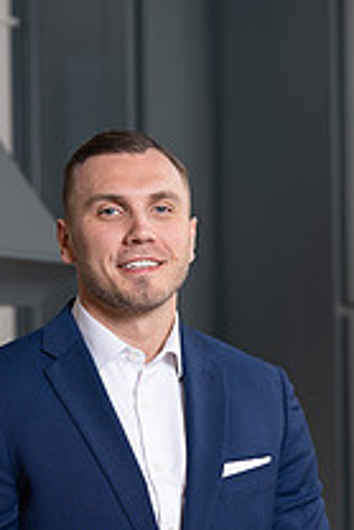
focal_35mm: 184
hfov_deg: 7.5
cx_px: 150
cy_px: 507
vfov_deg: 11.1
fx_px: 2709
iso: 100
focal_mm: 85
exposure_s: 1/160
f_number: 2.5
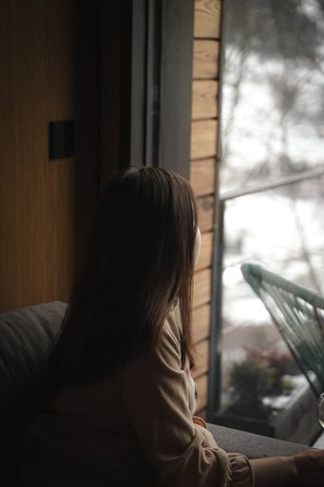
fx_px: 959
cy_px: 244
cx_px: 162
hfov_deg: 19.2
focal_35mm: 71
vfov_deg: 28.5
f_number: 2.8
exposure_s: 1/200
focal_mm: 71
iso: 800
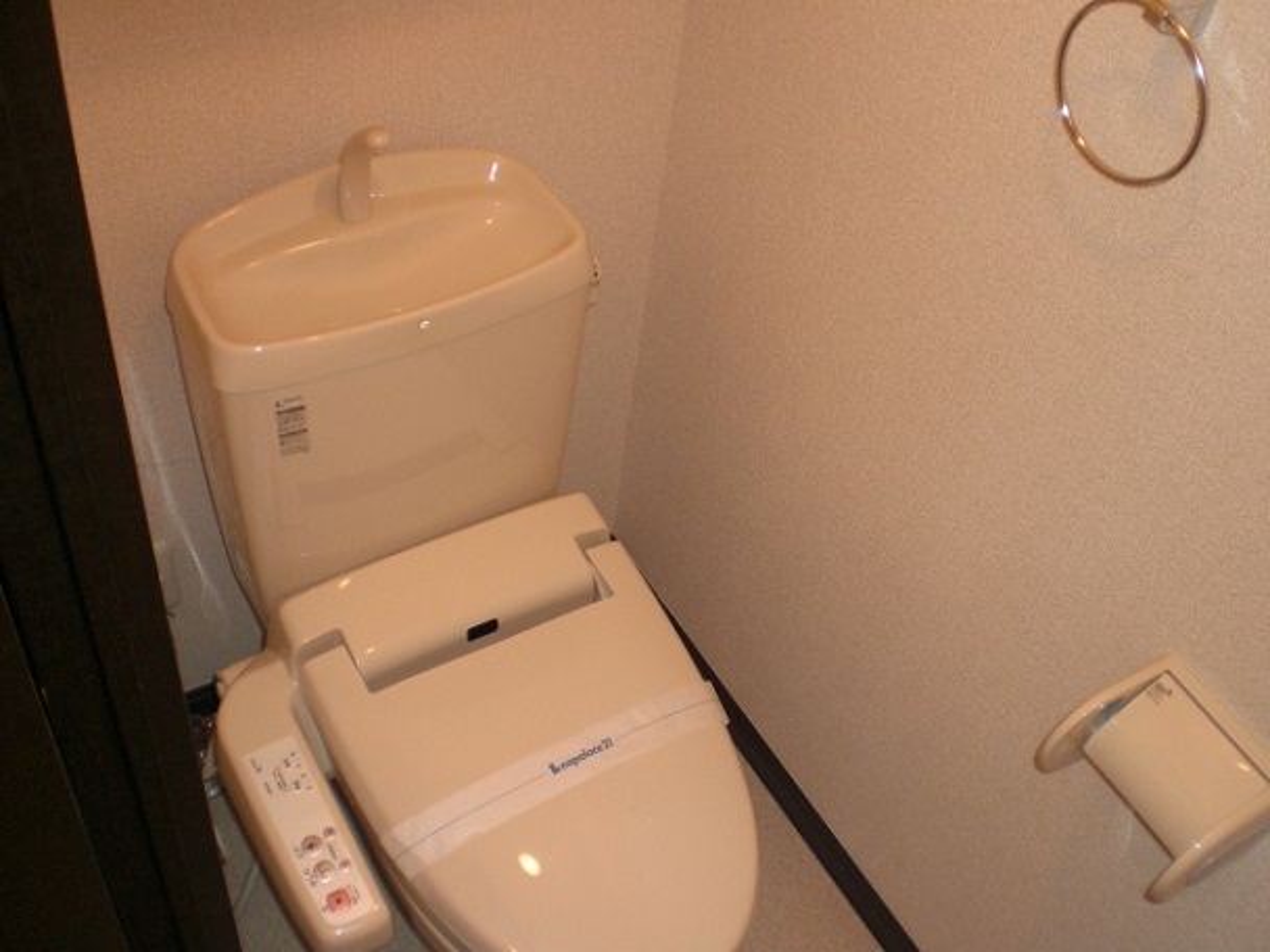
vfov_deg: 37.7
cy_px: 476
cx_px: 635
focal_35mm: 38
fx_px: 1394
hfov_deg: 49.0
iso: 200
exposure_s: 1/60
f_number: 3.1
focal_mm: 6.3
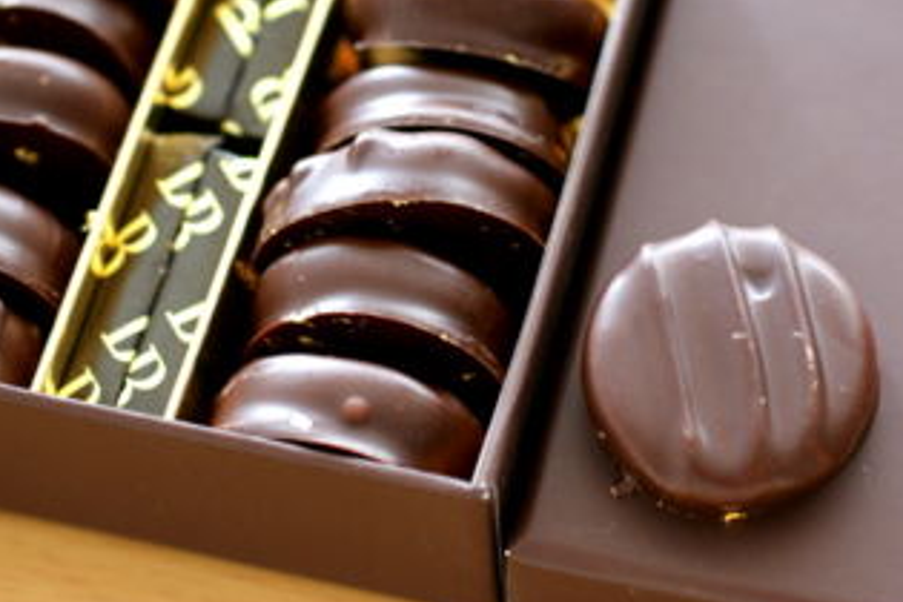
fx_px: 2809
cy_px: 168
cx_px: 482
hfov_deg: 18.3
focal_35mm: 112
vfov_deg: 12.2
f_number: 3.5
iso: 400
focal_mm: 50
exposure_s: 1/80
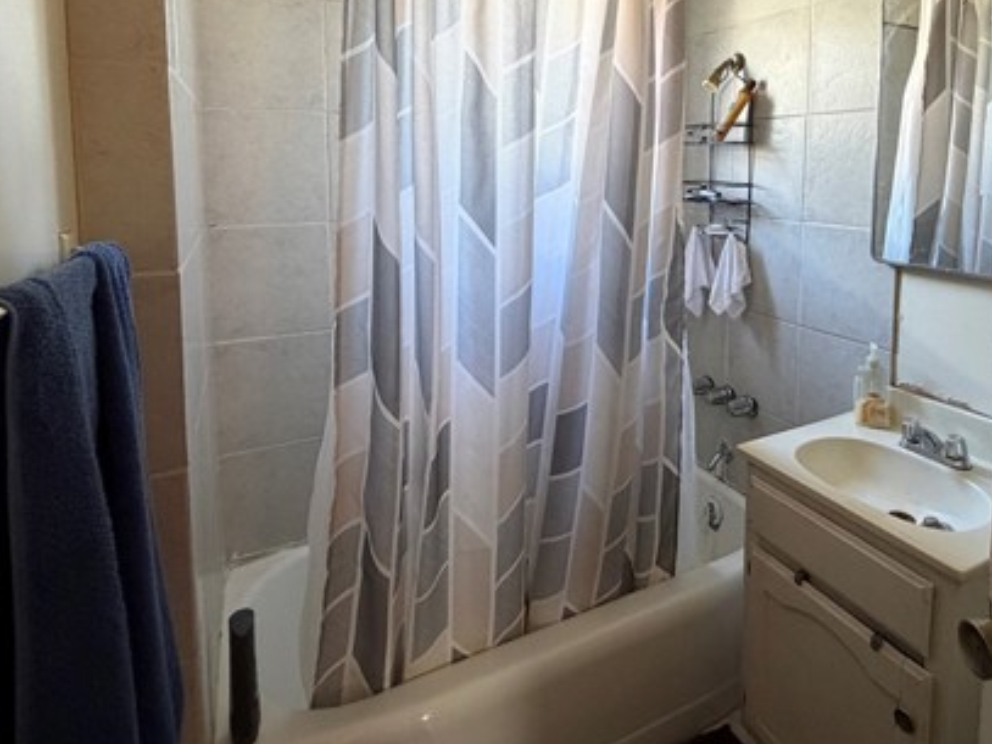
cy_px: 220
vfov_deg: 58.9
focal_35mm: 22
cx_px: 597
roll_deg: +0.0
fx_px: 630
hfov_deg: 75.5
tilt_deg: -5.5
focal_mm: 2.22
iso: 400
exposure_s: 1/60
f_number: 2.2
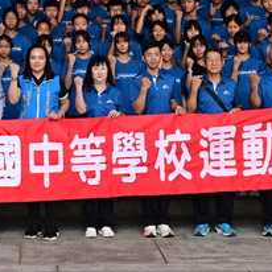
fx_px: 997
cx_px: 33
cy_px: -46
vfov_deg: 15.1
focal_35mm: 112
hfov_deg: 15.4
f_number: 7.1
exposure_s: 1/500
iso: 1600
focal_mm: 26.5
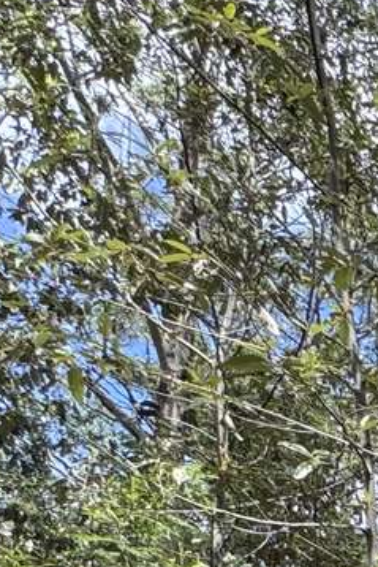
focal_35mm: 78
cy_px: 990
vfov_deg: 19.9
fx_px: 1227
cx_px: 1120
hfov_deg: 11.2
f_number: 2.2
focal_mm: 2.22
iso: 40
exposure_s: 1/364
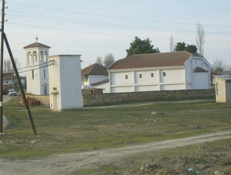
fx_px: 671
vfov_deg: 14.9
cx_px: 116
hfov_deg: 19.5
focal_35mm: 100
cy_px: 88
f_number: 4.6
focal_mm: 16.6
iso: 100
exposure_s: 1/285
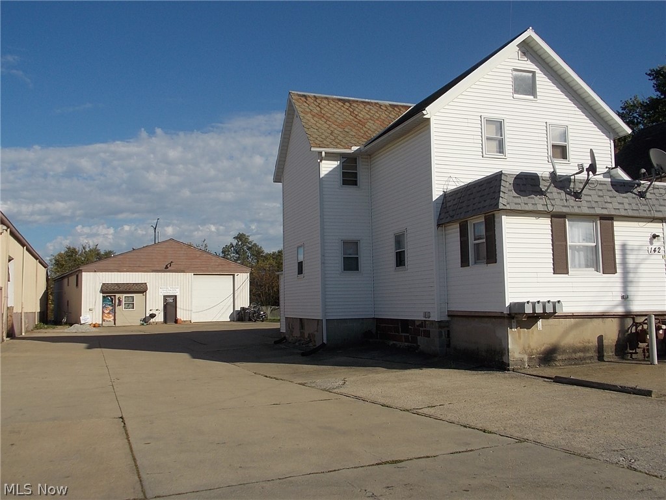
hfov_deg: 60.0
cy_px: 250
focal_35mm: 30
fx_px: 577
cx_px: 333
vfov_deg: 46.8
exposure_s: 1/160
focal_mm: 5.3
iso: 80
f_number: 10.6
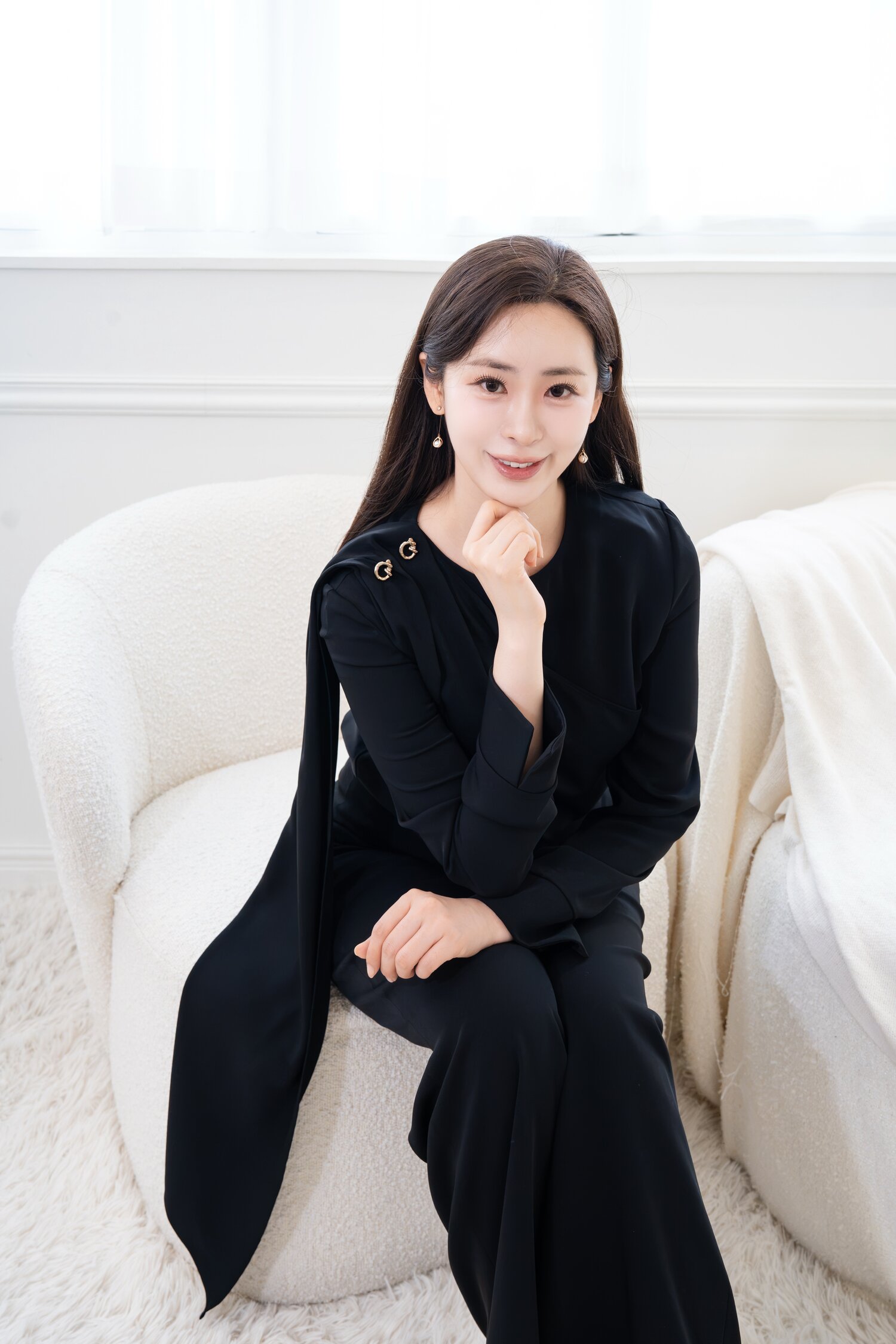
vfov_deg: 49.6
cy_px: 672
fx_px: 1456
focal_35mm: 39
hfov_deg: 34.2
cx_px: 448
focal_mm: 39
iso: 4000
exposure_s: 1/250
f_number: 7.1
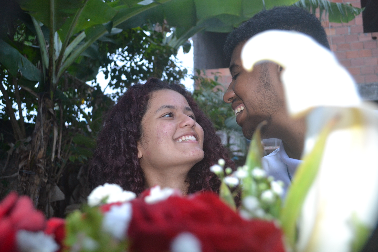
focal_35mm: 33
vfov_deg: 40.0
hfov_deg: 57.2
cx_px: 189
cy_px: 126
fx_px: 346
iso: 900
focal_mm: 22
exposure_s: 1/60
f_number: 3.8
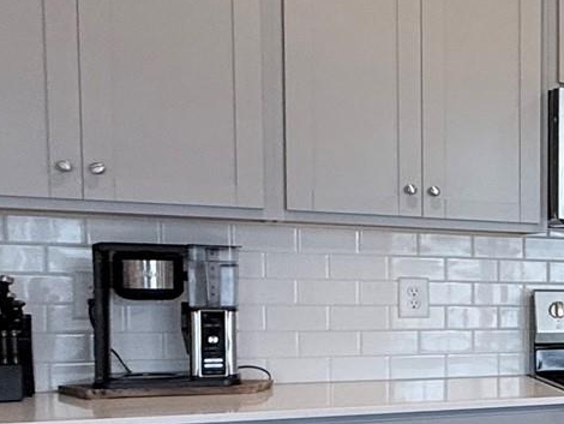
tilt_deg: -2.3
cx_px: 1007
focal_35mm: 61
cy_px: 340
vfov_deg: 23.7
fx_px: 994
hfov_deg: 21.4
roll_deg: -1.0
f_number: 2.2
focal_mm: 2.22
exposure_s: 1/120
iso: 160
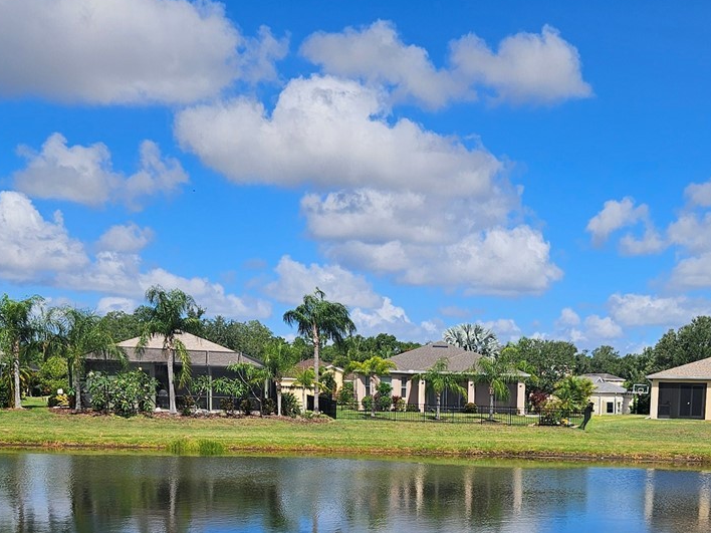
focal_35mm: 52
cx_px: 485
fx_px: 1068
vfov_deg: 26.5
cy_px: 539
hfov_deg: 36.4
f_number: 1.8
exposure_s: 1/2890
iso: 25
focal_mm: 5.4
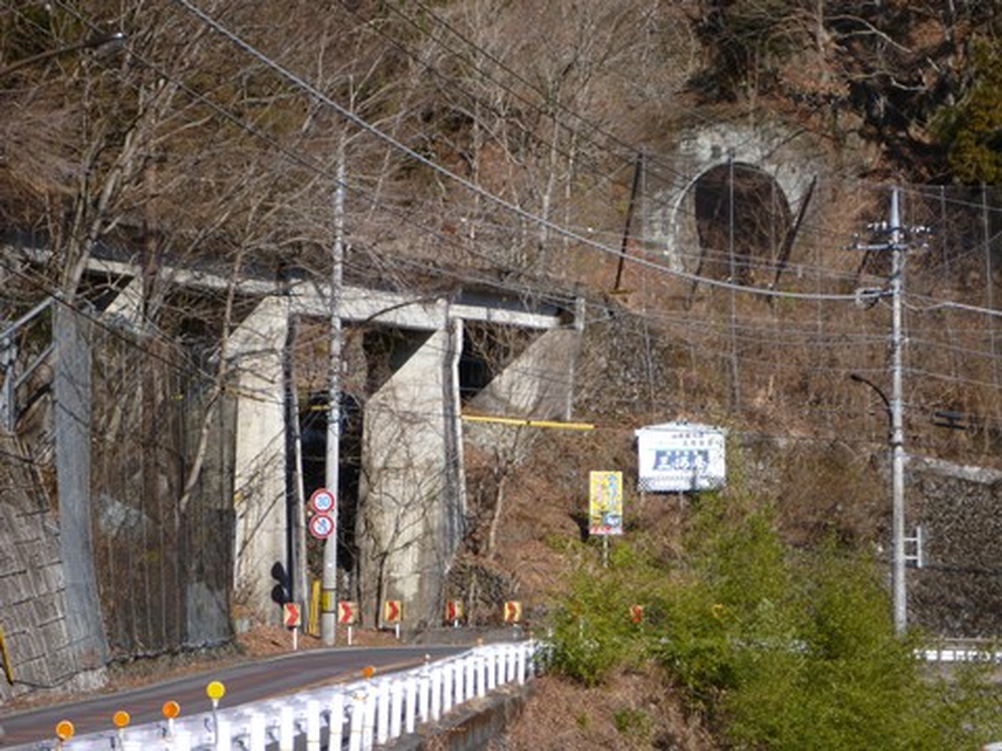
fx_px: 3474
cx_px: 501
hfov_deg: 16.4
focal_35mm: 120
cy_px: 376
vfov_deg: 12.3
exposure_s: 1/200
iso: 100
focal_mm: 21.3
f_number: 5.8
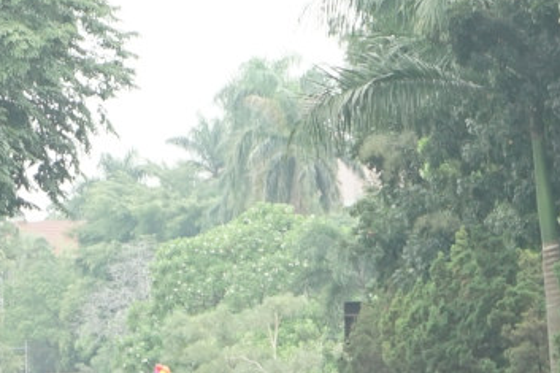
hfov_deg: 5.4
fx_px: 5924
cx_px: 59
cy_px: 576
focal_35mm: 381
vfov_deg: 3.6
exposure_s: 1/80
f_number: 7.1
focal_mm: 70
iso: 500
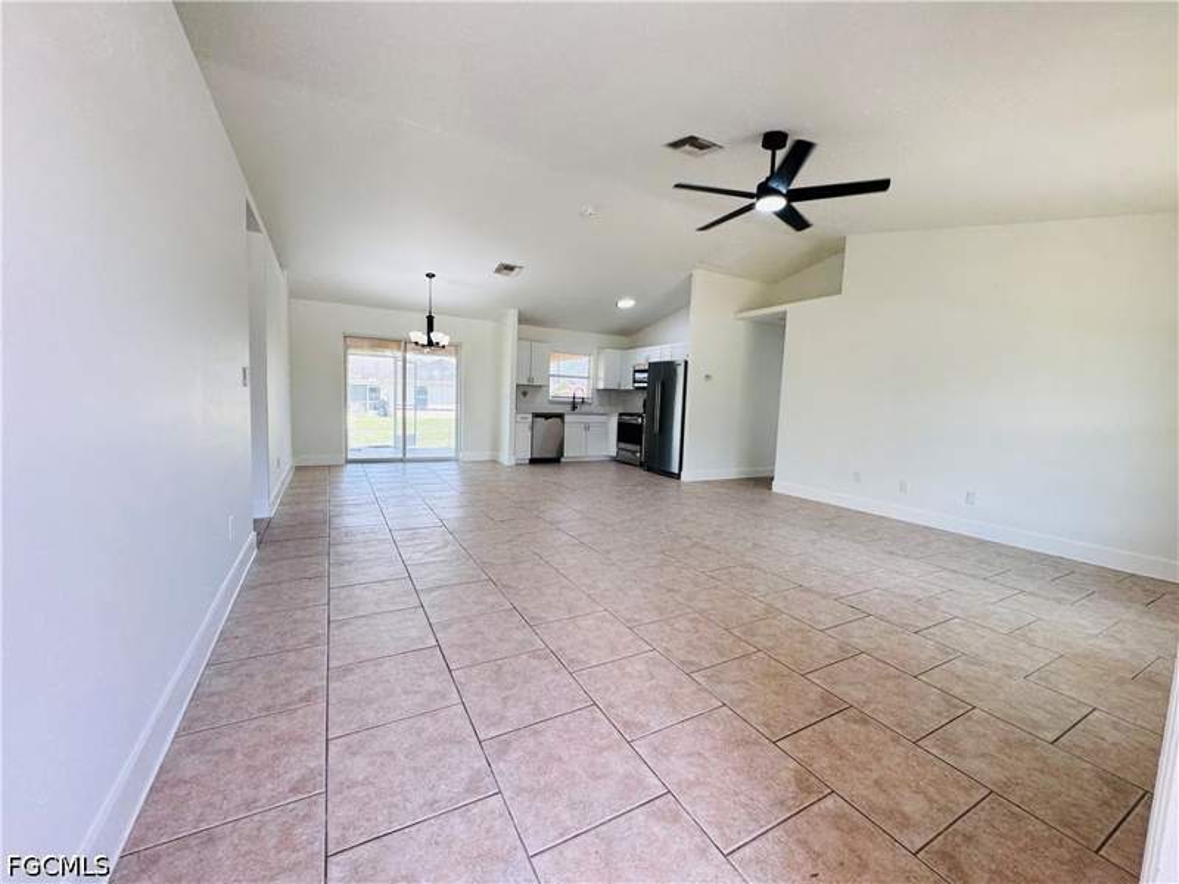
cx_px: 590
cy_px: 442
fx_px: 477
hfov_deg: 102.1
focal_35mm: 14
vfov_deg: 85.7
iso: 125
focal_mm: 2.22
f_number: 2.2
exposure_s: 1/120
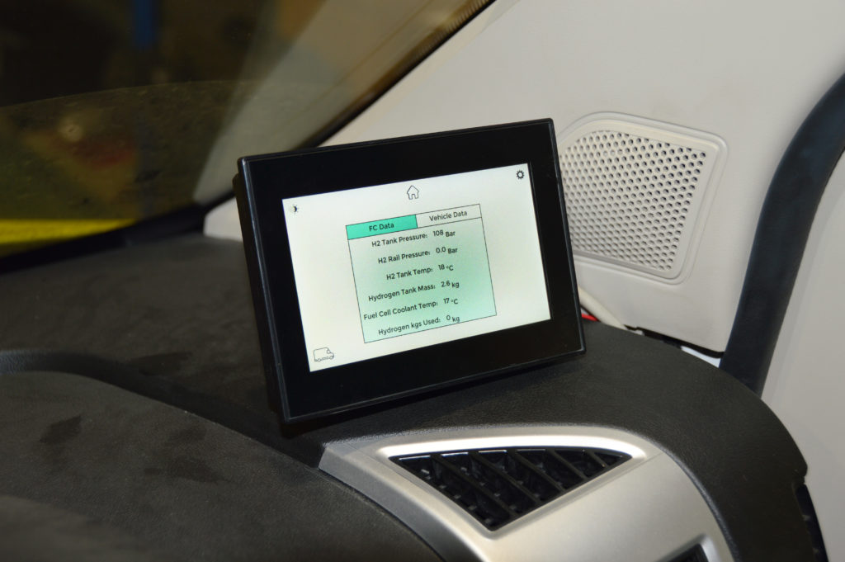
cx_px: 422
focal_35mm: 51
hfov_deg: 38.9
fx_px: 1196
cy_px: 281
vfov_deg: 26.4
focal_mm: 34
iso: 100
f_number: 4.2
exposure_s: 1/40
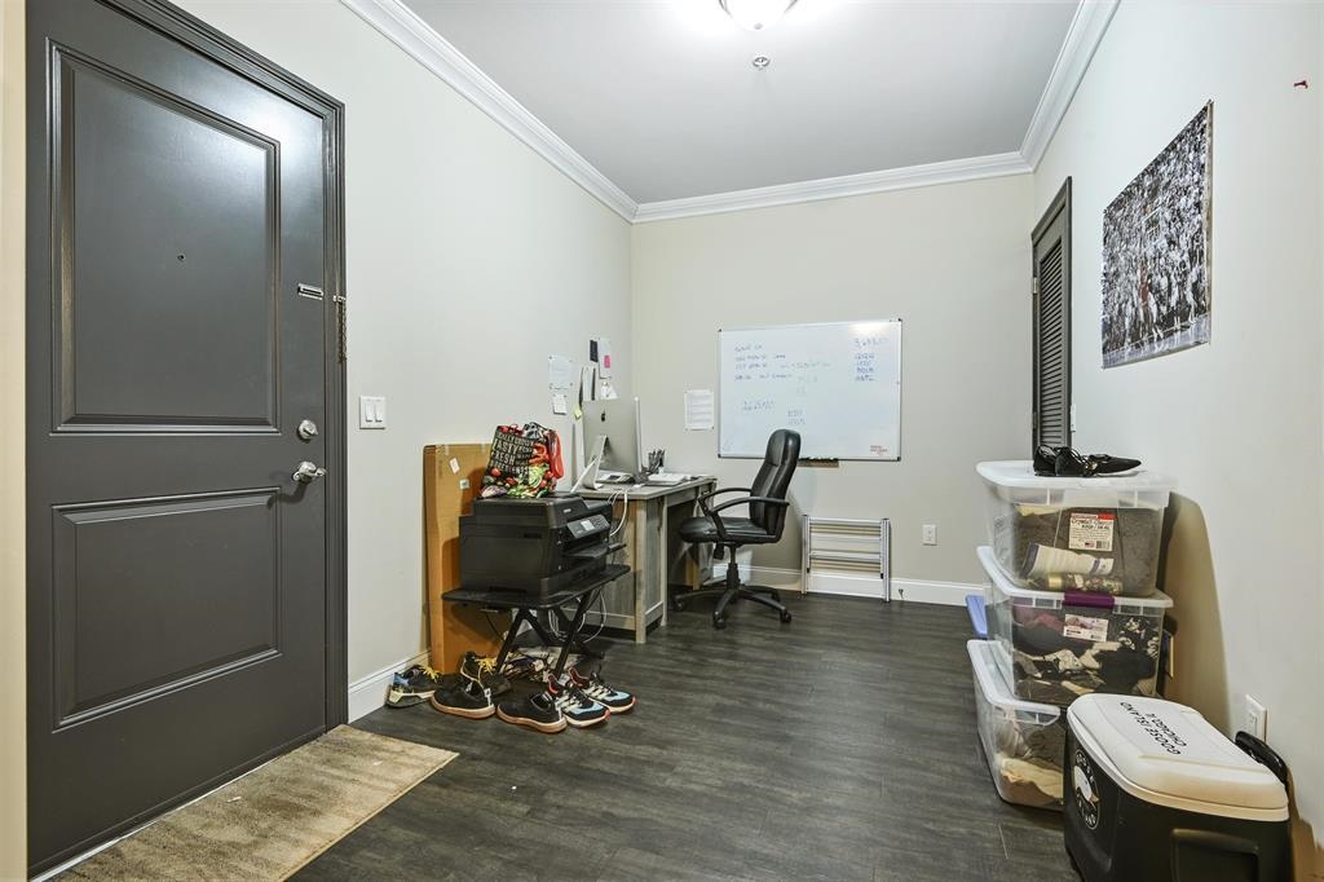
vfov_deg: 70.4
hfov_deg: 93.3
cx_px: 662
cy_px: 441
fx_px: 625
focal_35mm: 17
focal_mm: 17
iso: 400
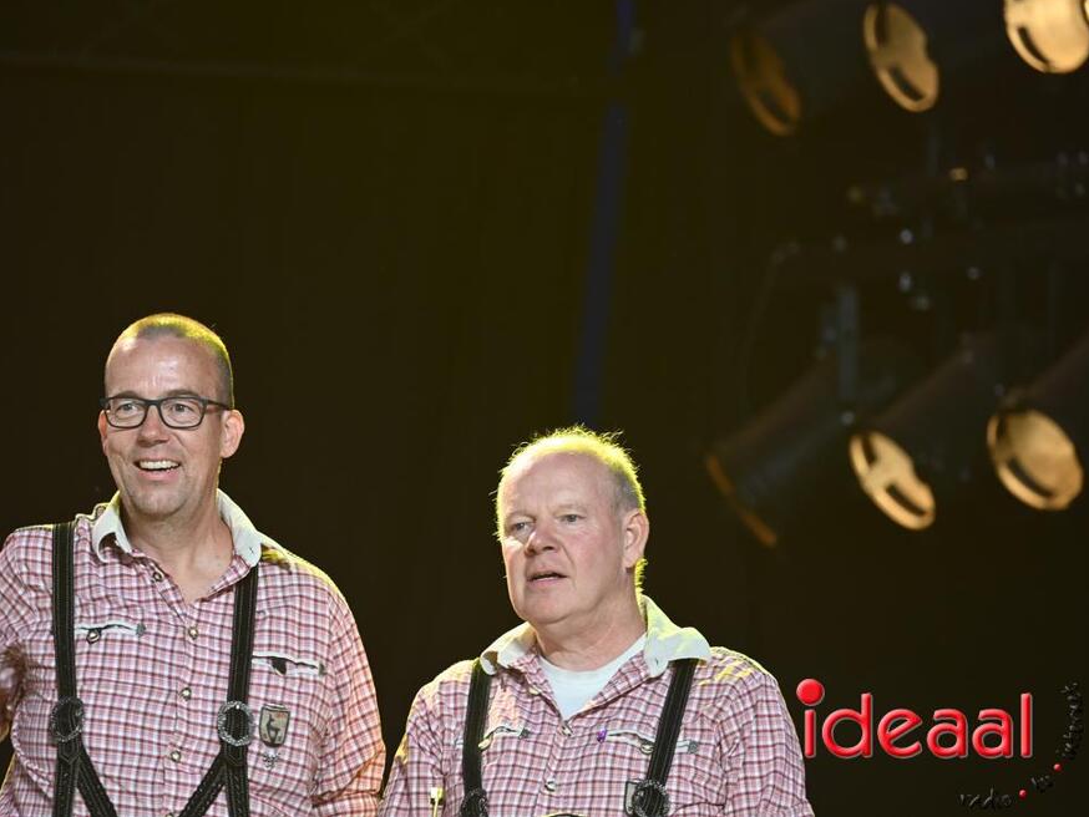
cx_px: 477
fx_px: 13720
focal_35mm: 436
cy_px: 408
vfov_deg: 3.4
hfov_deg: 4.5
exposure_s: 1/30
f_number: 6.3
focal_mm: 400
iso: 1600
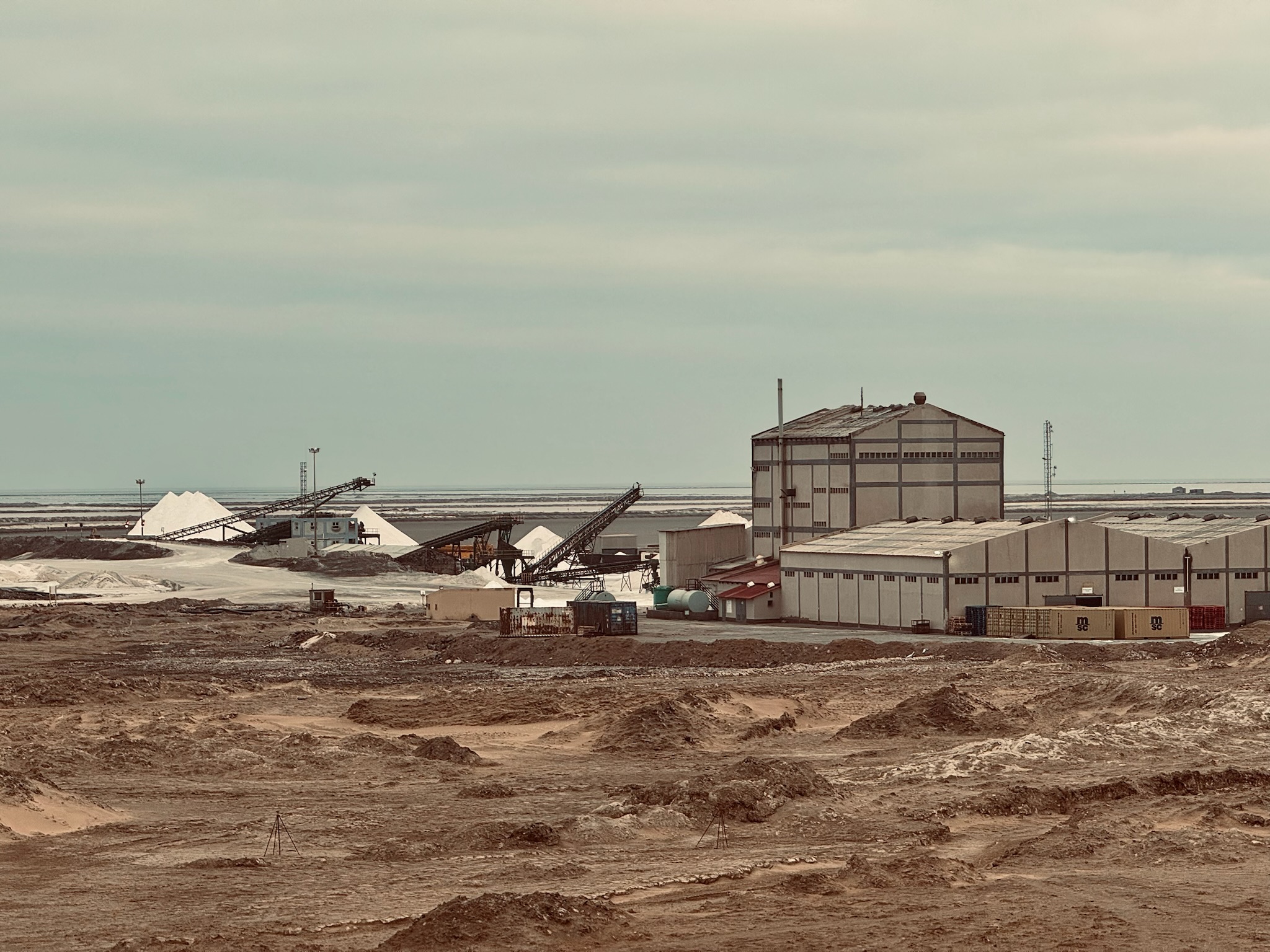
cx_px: 635
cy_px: 476
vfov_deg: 12.3
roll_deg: +0.3
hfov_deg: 16.4
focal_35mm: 120
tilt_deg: +0.1
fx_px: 4403
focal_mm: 15.66
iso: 50
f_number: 2.8
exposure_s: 1/365
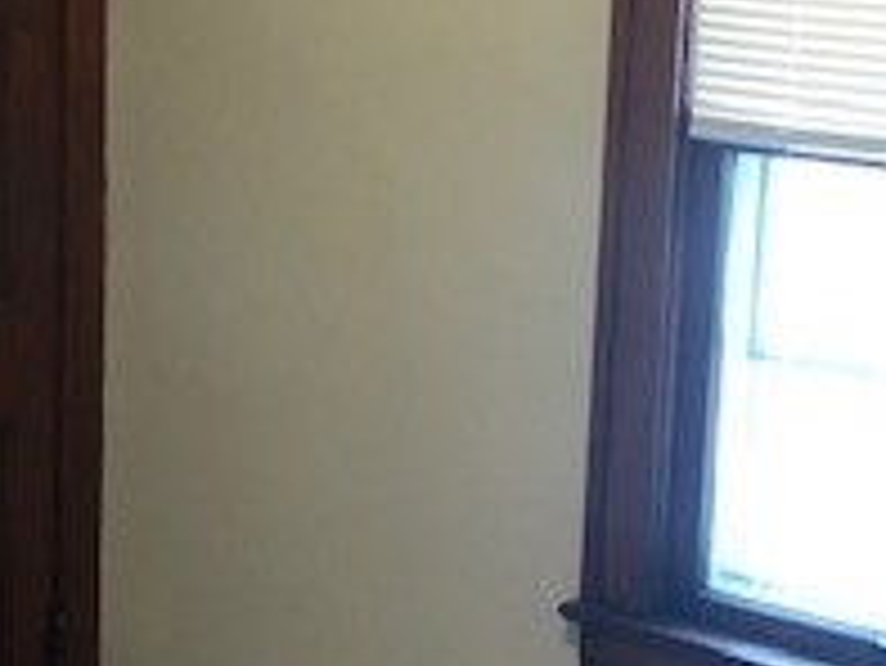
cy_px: 288
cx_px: 495
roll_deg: -1.4
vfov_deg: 16.2
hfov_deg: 21.5
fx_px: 2331
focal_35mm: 91
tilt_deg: -11.1
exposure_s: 1/24
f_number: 1.8
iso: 40
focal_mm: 4
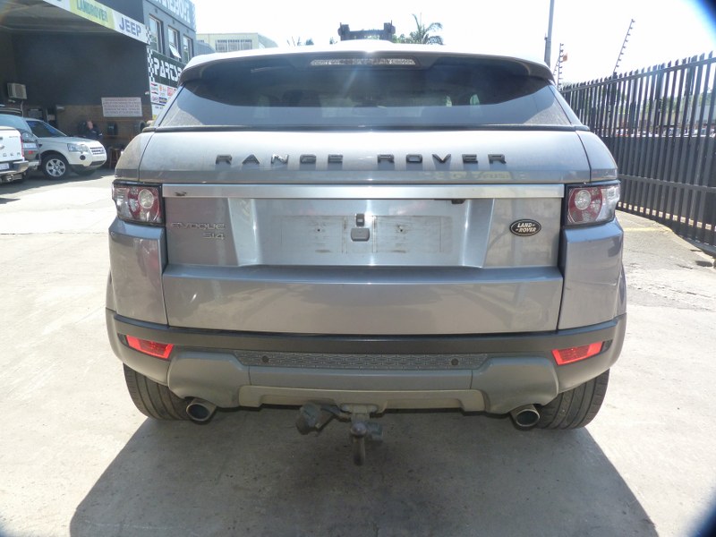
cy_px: 268
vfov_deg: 54.9
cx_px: 358
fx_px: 517
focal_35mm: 25
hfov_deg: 69.4
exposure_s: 1/200
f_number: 4
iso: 125
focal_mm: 4.5
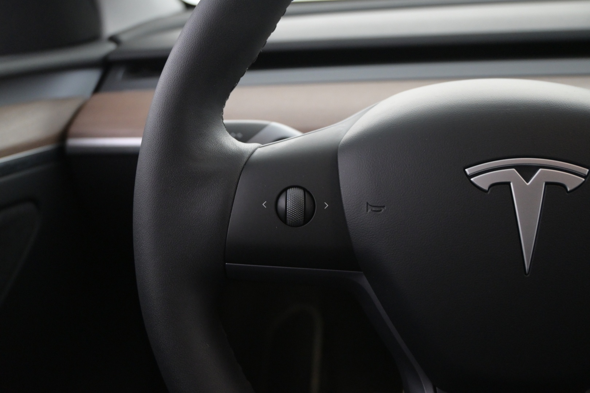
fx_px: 602
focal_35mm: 37
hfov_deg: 52.2
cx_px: 295
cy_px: 196
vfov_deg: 36.2
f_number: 4.2
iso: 2500
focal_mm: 24.5
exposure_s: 1/50
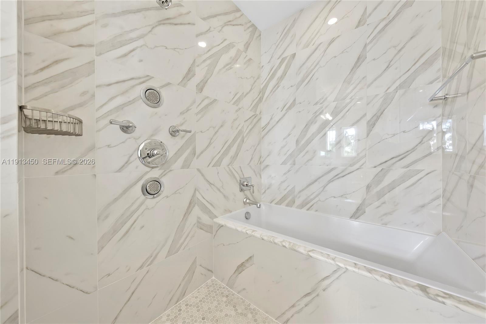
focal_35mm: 12
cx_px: 243
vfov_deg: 90.1
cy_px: 162
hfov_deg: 112.6
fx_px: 162
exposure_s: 1.3
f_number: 8
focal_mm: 12
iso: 100
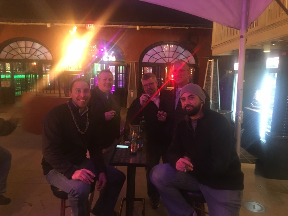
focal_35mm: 29
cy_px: 108
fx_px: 241
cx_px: 144
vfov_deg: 48.2
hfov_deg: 61.7
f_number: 2.2
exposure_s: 1/15
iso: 500
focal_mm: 4.15
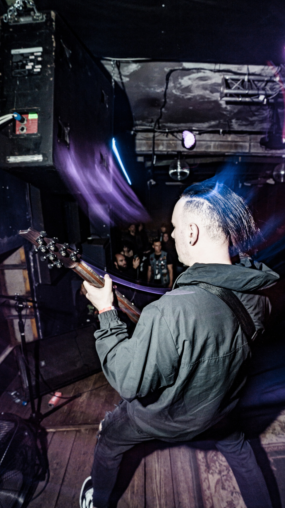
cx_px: 166
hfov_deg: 60.7
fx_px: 242
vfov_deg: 92.7
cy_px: 256
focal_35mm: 18
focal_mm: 17
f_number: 5
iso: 500
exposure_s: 1/15
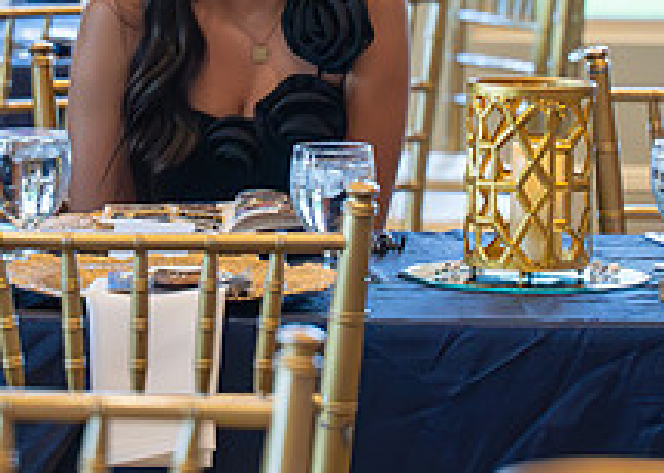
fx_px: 4878
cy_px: 30
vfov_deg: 5.5
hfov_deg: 7.8
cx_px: 252
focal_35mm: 259
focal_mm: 70
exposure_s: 1/500
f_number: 2.8
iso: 3200
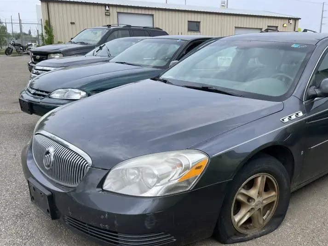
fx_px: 332
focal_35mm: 35
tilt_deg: -15.6
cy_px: 156
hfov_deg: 51.8
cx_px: 213
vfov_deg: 40.4
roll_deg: +1.2
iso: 32
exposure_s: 1/1618
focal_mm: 5.1
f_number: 1.6
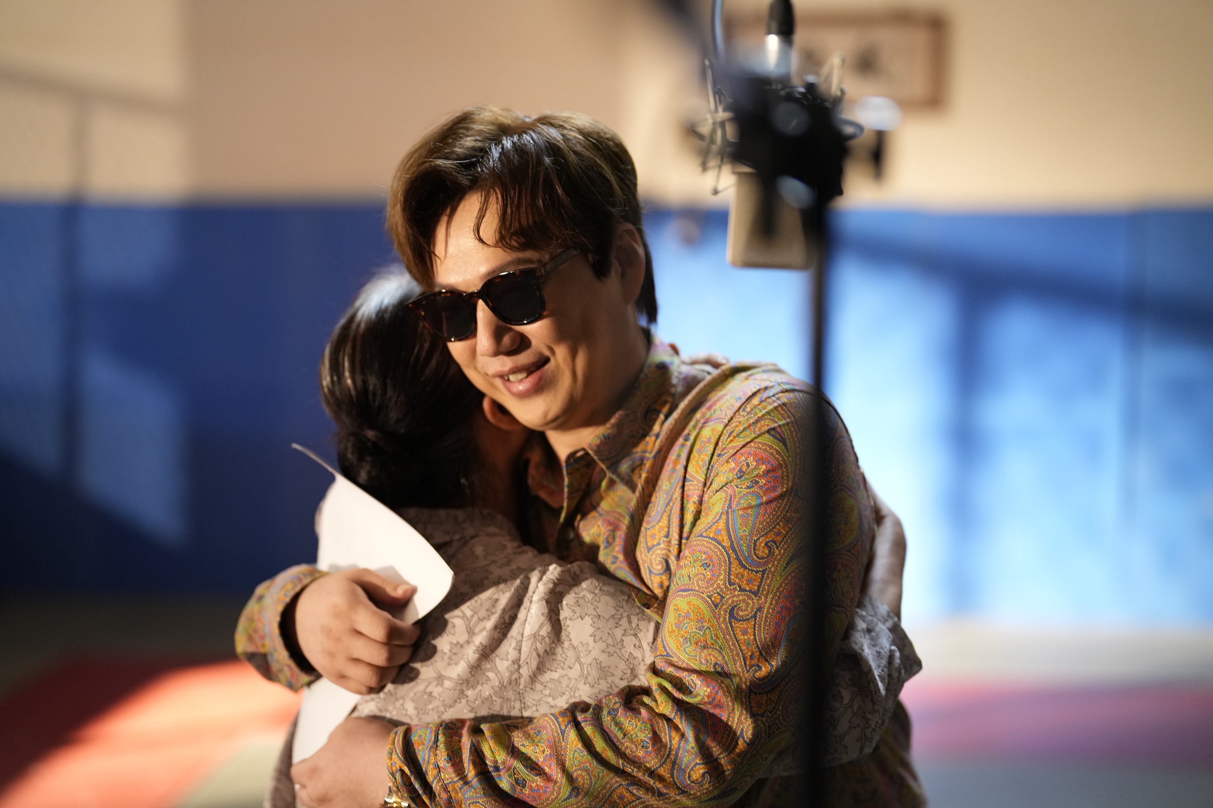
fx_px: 1685
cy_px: 404
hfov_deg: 39.6
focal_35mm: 50
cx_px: 606
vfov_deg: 27.0
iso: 1600
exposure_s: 1/200
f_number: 1.4
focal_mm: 50
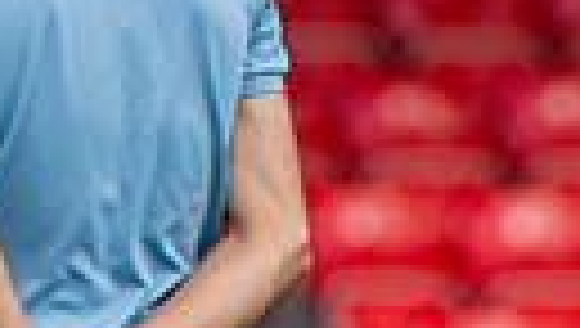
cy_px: 574
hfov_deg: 1.0
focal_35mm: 2246
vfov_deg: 0.5
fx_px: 34592
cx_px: -397
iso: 400
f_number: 4
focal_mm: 300
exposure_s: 1/4000
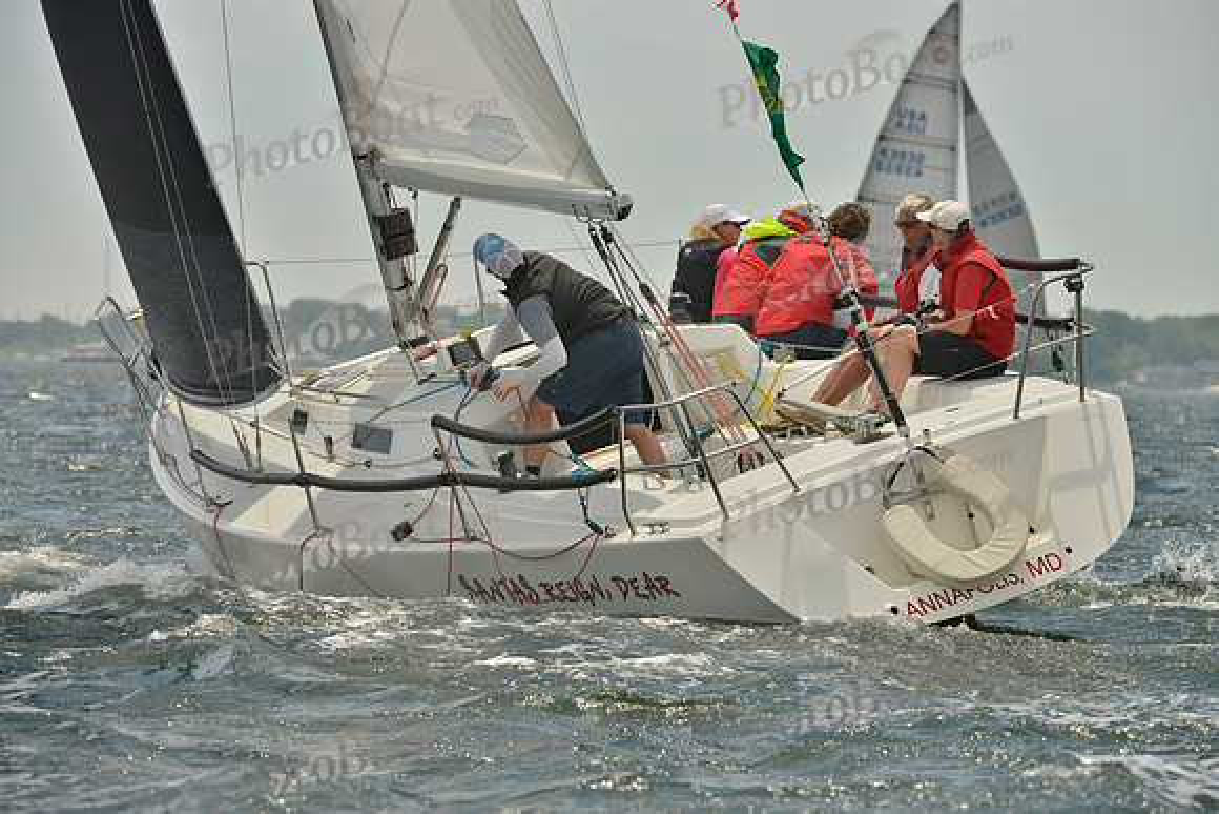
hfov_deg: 10.3
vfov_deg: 6.9
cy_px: 407
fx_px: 6773
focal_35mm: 200
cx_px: 610
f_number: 8
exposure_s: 1/1250
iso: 280
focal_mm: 200
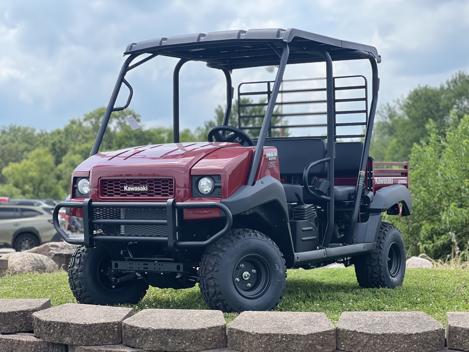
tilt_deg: +2.1
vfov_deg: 19.1
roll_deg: -0.3
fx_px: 1043
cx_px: 234
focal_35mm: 77
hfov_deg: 25.3
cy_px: 176
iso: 32
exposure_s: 1/657
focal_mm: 9
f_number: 2.8
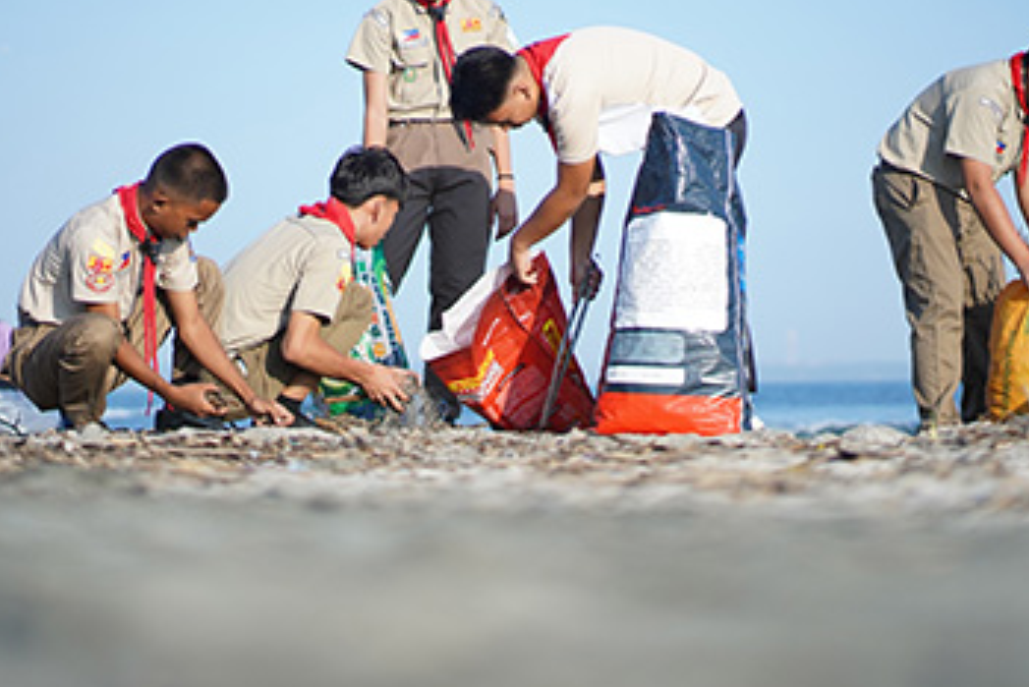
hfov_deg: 14.1
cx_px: 516
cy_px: 165
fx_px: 4175
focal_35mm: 146
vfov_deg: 9.4
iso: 250
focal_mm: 85
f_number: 1.8
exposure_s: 1/8000
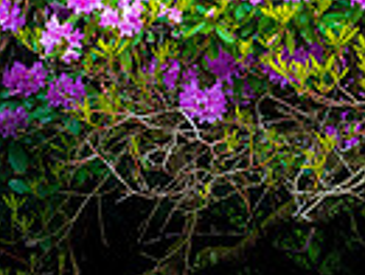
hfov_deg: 4.2
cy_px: -94
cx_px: 736
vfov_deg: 3.2
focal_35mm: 471
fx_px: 4976
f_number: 8
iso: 100
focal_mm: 110
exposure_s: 1/20
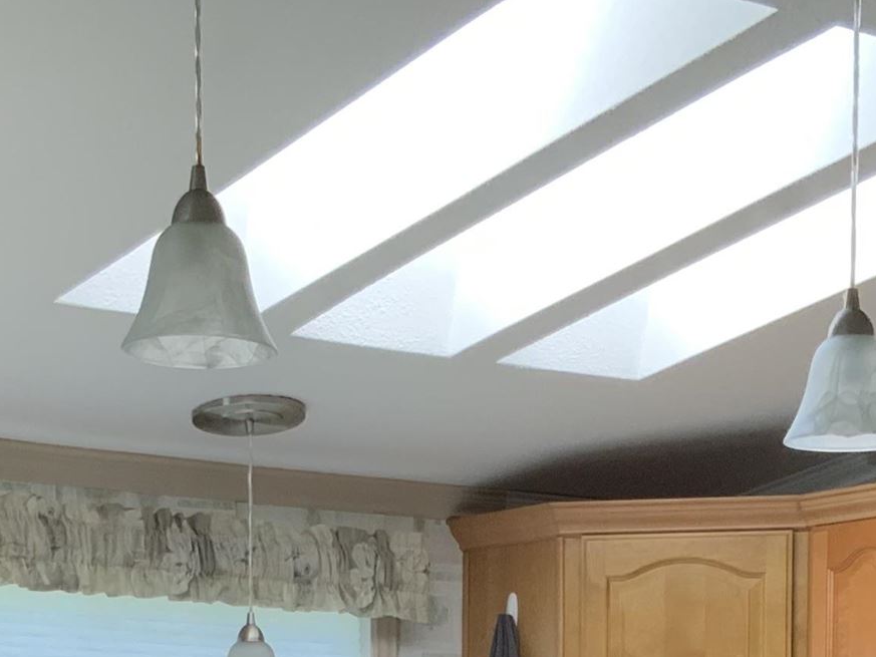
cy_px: 1008
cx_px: 413
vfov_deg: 13.6
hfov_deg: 19.3
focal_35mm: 102
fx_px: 2582
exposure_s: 1/122
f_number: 1.8
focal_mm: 3
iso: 50
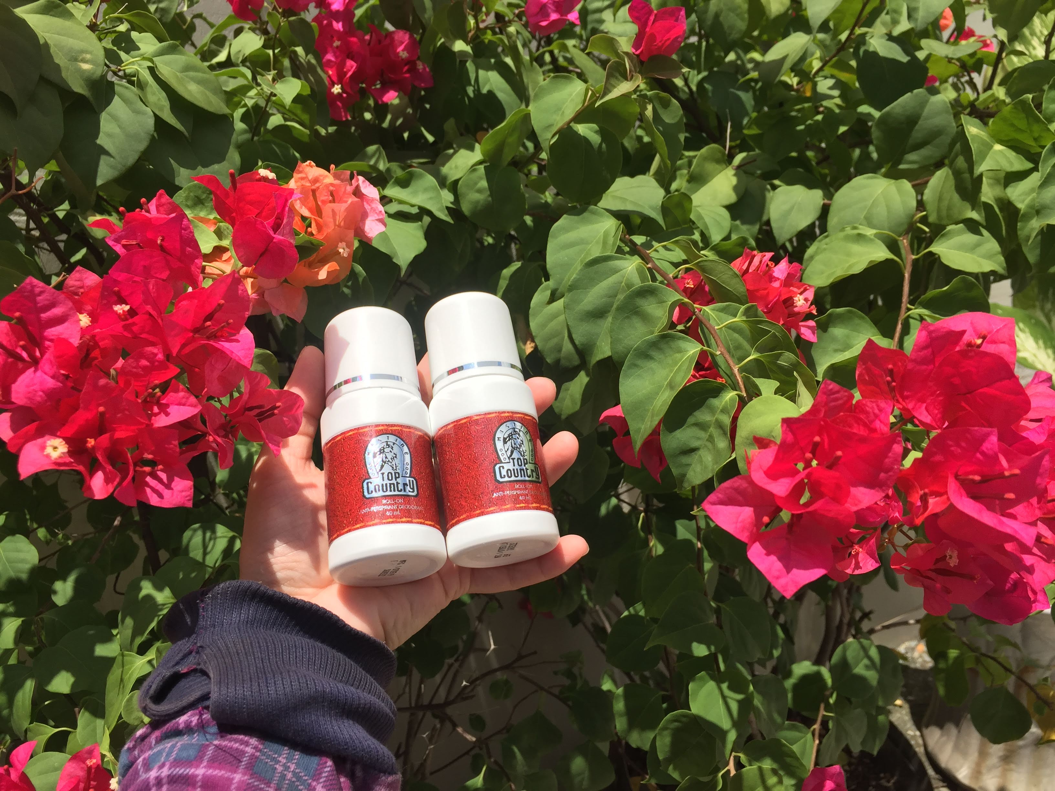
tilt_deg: -18.0
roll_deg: +0.8
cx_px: 528
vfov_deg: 48.2
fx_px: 884
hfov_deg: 61.7
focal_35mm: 29
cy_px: 396
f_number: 2.2
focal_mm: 4.15
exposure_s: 1/1980
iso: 32
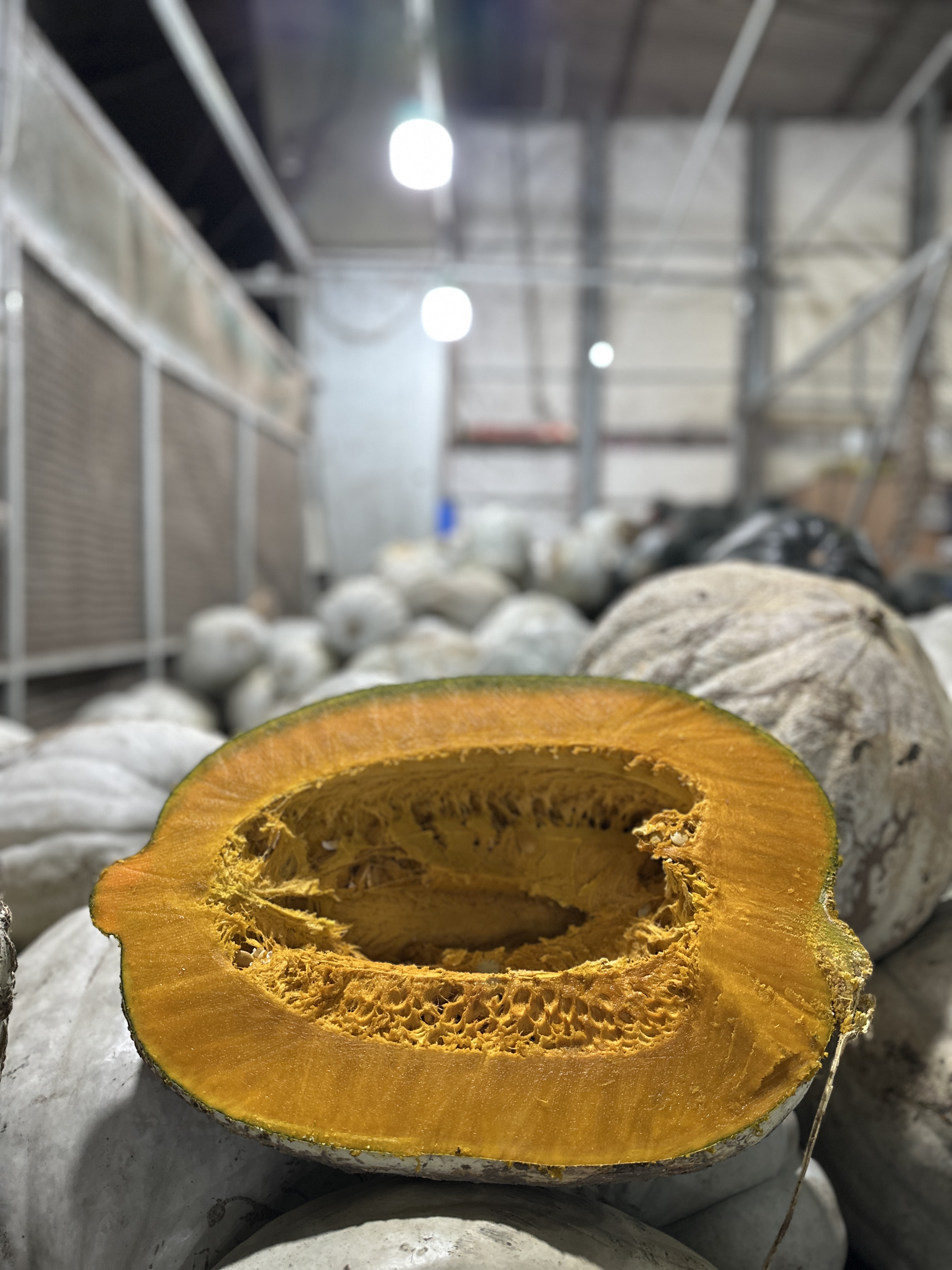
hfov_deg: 56.8
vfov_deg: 71.6
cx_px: 476
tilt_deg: -2.7
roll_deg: -1.3
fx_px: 880
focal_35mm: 24
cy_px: 635
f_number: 1.78
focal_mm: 6.86
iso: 250
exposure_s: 1/50
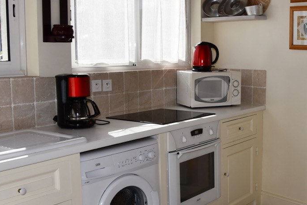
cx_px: 251
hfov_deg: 38.0
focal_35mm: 50
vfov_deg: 27.0
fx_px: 426
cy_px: 103
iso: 320
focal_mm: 18
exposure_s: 1/250
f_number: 10
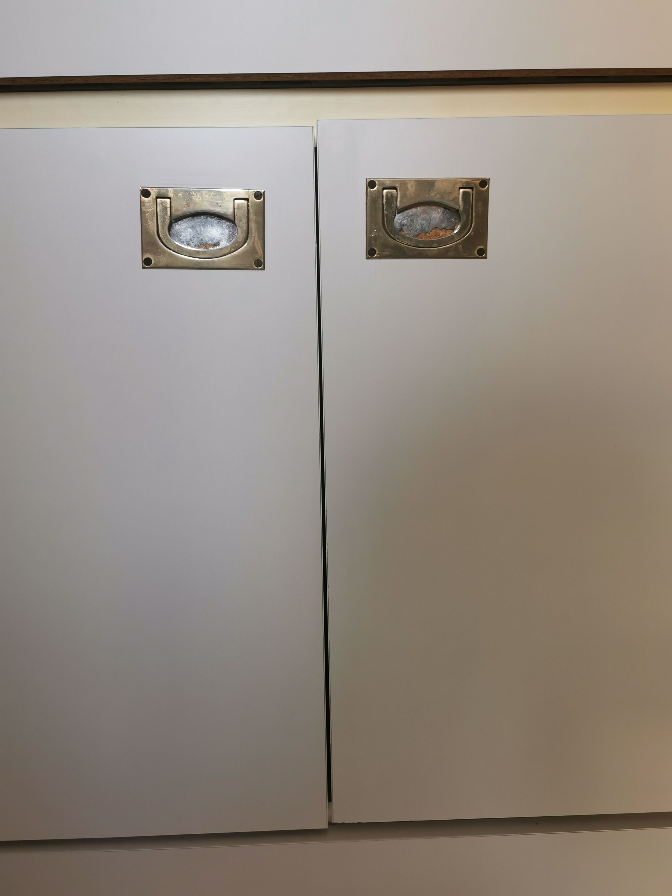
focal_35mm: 31
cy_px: 448
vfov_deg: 58.4
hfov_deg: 45.4
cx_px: 336
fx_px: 802
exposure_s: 1/100
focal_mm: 5.56
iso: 100
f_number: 1.6
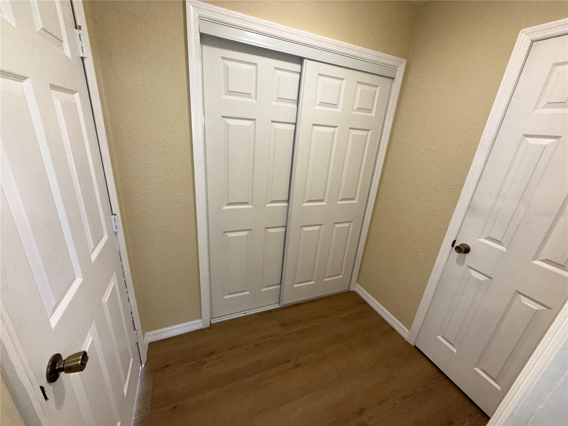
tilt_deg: -20.1
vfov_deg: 85.7
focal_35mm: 14
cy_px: 213
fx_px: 230
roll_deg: -5.2
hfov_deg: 102.1
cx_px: 284
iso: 160
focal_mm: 2.22
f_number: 2.2
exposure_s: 1/60
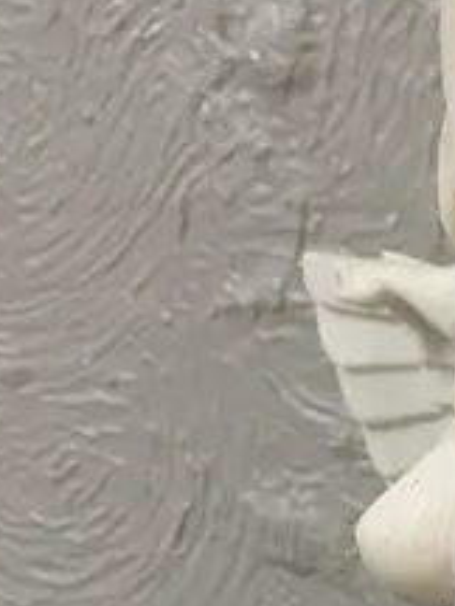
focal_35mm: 133
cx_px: 857
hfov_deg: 10.4
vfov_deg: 14.5
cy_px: 682
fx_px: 2331
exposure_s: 1/50
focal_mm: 3.99
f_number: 1.8
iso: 100
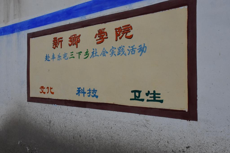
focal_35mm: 45
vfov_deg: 29.9
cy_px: 76
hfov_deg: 43.6
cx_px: 115
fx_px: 288
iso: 3200
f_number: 11
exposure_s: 1/500
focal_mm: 30
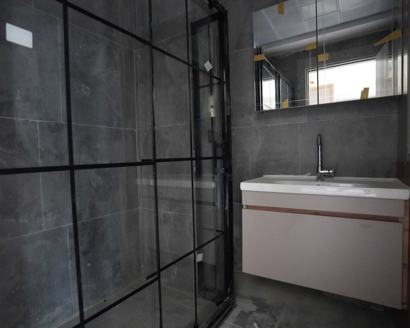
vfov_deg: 68.1
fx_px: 243
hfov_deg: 80.1
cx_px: 182
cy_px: 167
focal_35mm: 20
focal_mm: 17
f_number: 2.8
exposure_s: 1/160
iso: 6400
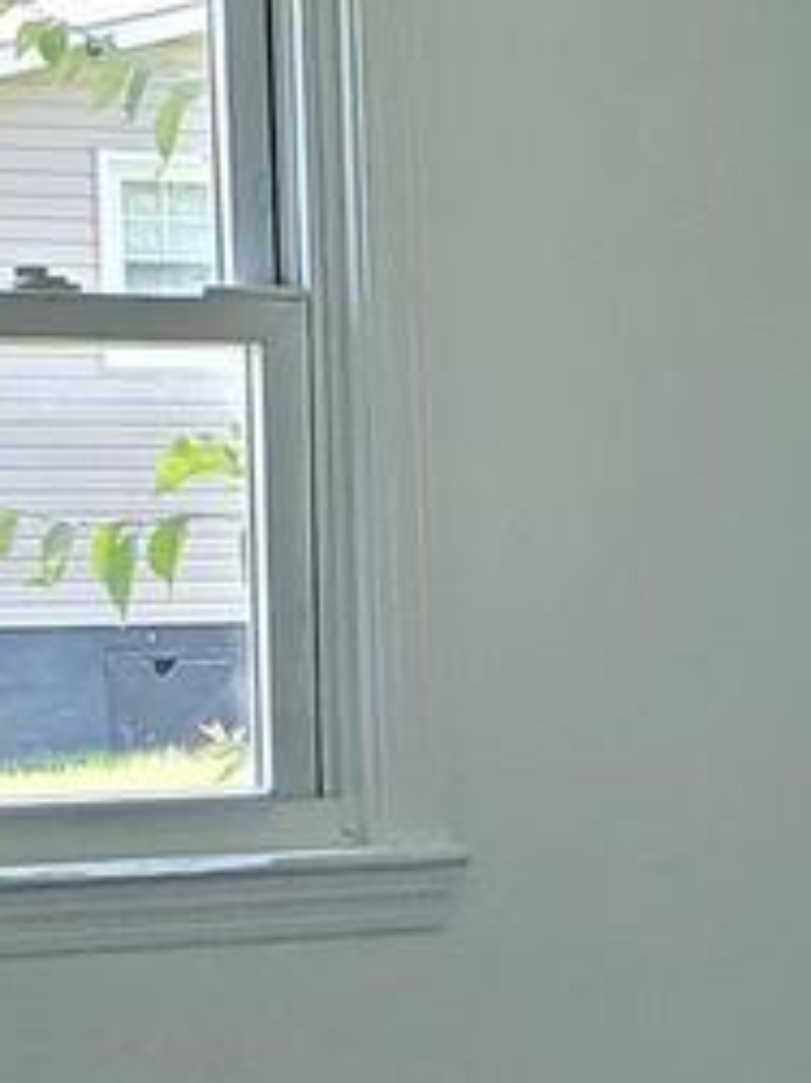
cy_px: 1061
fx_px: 4971
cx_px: 1467
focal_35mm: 159
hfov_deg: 8.9
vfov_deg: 12.3
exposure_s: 1/100
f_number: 2.4
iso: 250
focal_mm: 4.3
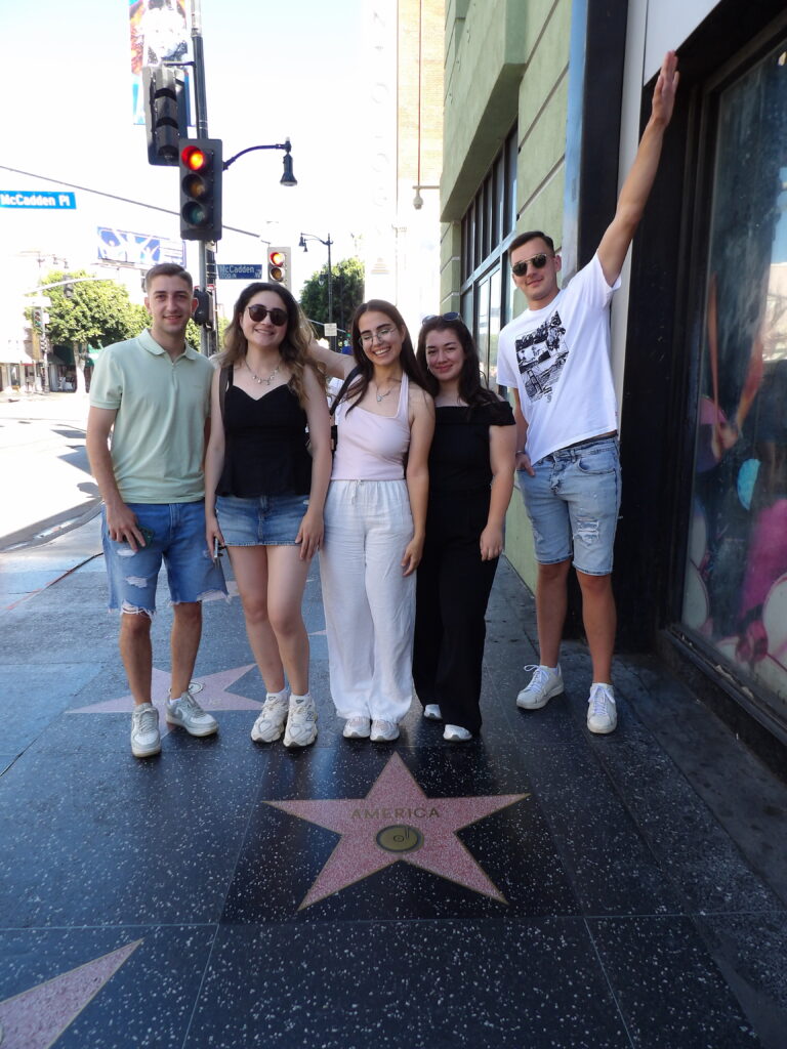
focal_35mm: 24
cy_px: 524
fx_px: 728
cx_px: 394
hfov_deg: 56.8
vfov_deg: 71.6
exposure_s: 1/163
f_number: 3.2
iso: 100
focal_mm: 4.3
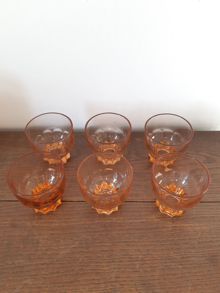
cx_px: 110
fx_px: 220
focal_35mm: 26
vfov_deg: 67.3
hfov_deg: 53.1
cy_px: 146
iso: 40
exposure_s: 1/50
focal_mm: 3.93
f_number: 1.7
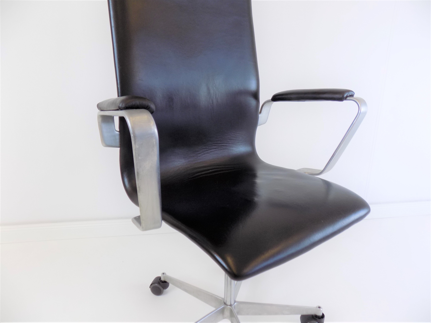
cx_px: 216
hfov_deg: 73.9
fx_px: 286
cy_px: 162
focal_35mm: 23
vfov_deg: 58.9
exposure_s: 1/30
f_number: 3.1
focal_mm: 4
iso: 80
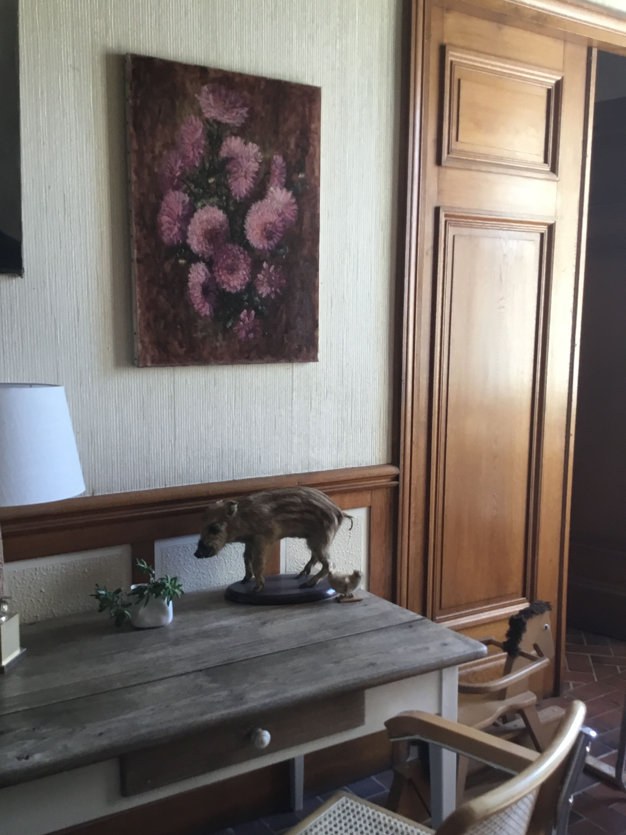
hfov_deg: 41.8
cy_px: 441
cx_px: 296
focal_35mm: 34
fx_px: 820
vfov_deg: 53.9
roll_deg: -0.2
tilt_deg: -7.7
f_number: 2.4
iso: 64
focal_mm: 3.3
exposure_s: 1/33
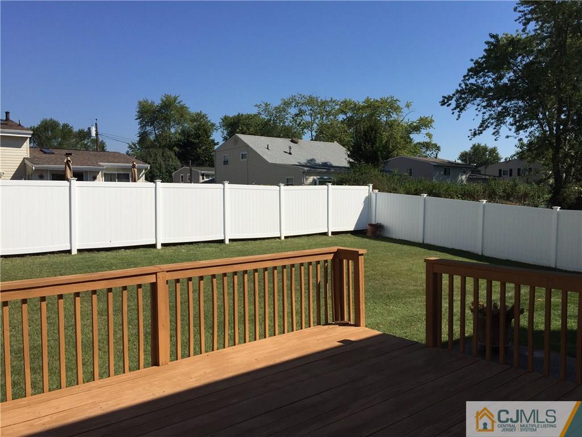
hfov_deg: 61.7
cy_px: 218
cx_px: 291
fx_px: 488
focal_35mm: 29
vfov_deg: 48.2
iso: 32
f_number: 2.2
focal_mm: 4.15
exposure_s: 1/3968
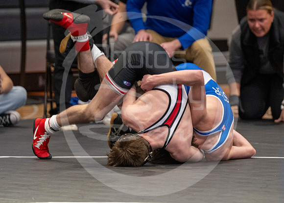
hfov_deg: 5.3
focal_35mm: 378
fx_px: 3048
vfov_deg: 3.8
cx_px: 150
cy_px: 209
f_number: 2.8
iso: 3200
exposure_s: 1/1000
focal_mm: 175
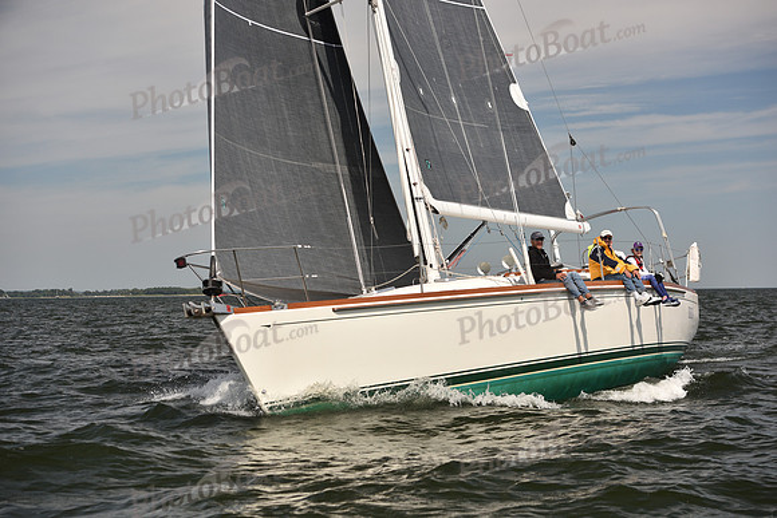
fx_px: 1511
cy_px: 259
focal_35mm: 70
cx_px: 388
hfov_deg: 28.8
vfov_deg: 19.5
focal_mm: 70
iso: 250
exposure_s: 1/1250
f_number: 4.5
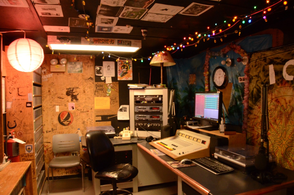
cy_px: 98
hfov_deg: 67.5
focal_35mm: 27
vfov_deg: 47.7
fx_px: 220
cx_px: 147
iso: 3200
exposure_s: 1/8
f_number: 13
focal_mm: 18
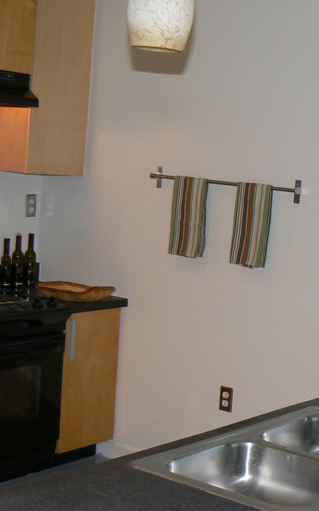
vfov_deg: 30.5
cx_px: 289
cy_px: 323
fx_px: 932
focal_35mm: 67
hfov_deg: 19.1
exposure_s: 1/50
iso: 100
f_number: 2.8
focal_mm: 6
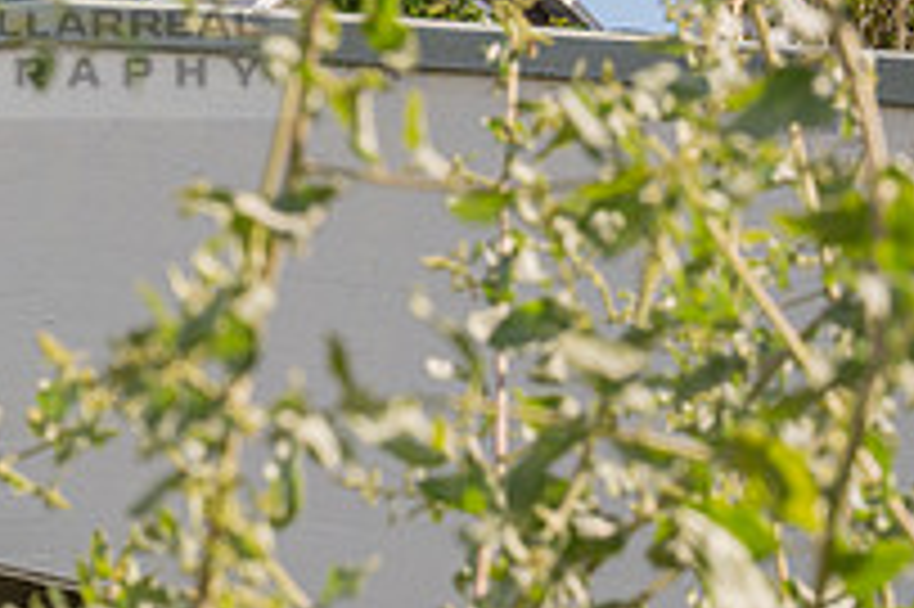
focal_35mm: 160
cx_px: -81
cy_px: 11
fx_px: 4059
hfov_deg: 12.6
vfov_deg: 8.5
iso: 200
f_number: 14
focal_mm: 56
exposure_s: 1/125
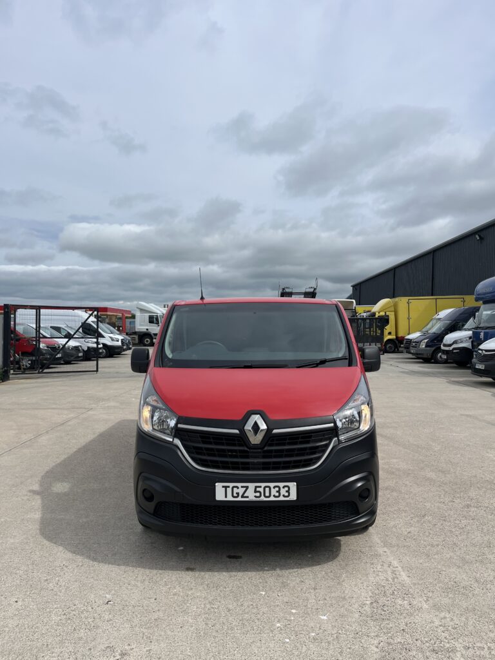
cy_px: 330
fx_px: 496
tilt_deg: -2.3
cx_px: 248
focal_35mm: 26
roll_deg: +2.0
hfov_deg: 53.1
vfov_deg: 67.3
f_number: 1.6
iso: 50
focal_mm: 5.1
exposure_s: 1/6173
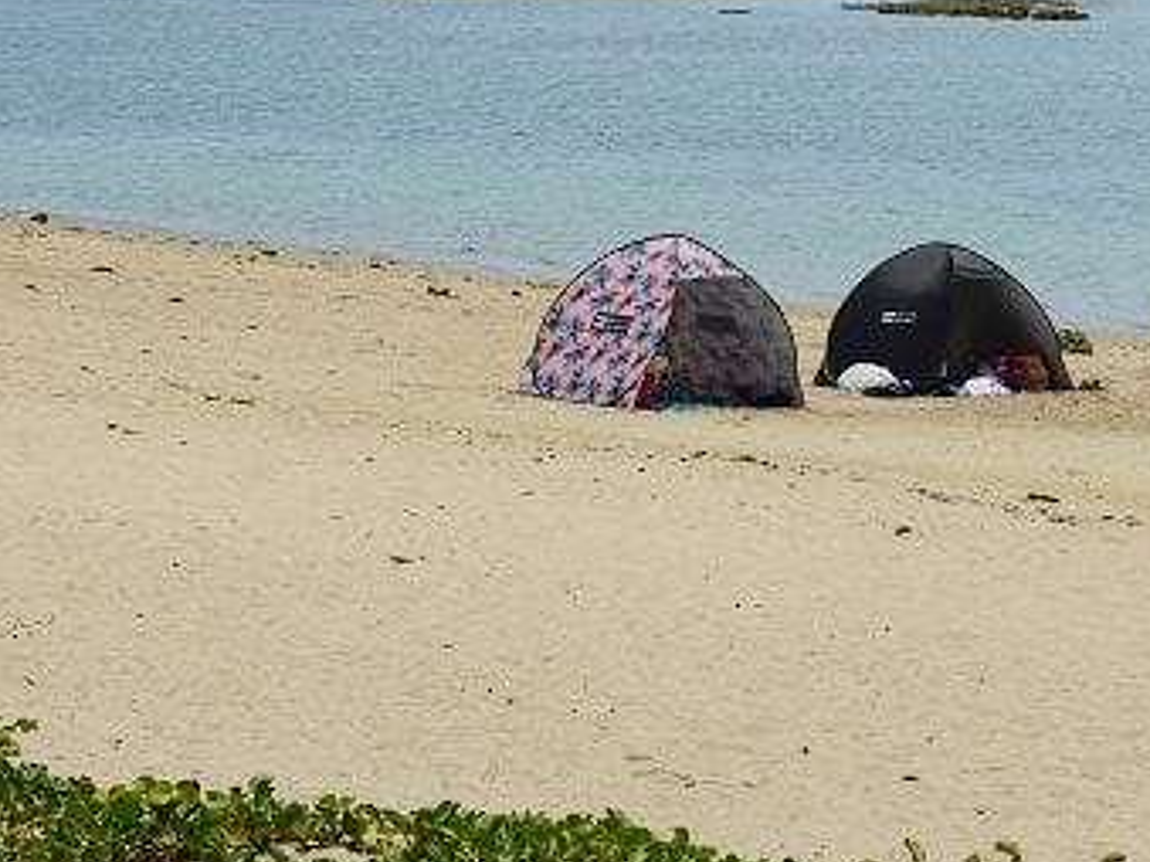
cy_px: 68
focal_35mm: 119
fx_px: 3952
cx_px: 836
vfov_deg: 12.3
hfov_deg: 16.5
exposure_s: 1/200
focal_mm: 35
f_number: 10
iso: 100
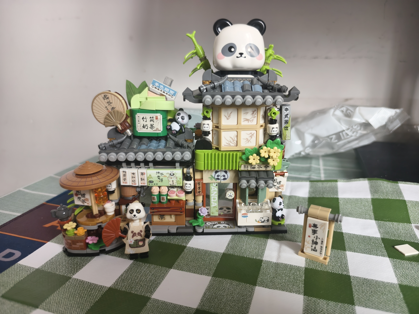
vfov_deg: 58.9
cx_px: 210
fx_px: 278
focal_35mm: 23
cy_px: 157
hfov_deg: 73.9
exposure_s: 1/100
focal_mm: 5.6
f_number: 1.57
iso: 131
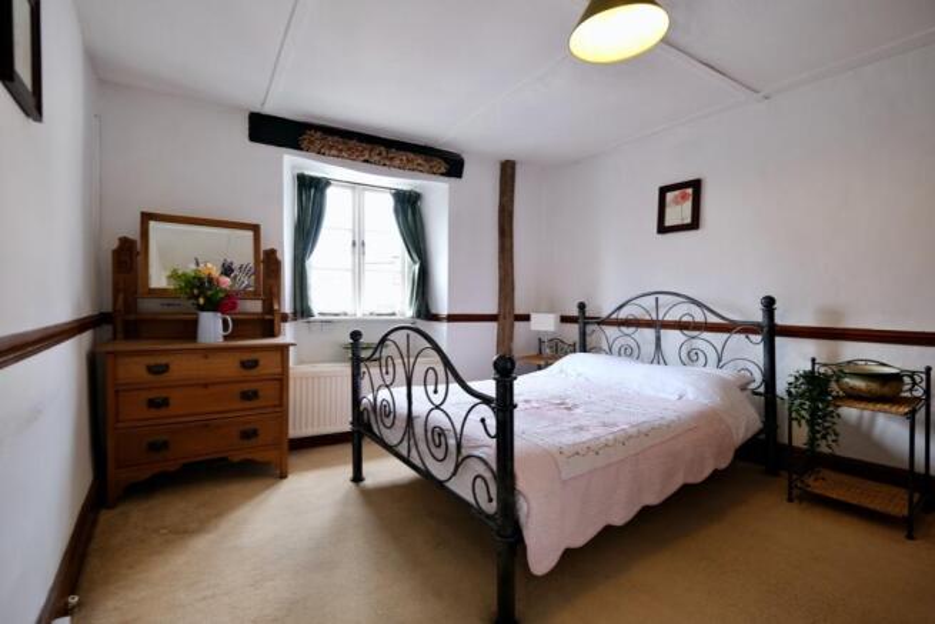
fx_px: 416
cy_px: 312
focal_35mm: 16
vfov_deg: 73.8
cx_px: 468
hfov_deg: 96.7
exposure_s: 1/18
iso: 160
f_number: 4
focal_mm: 10.5
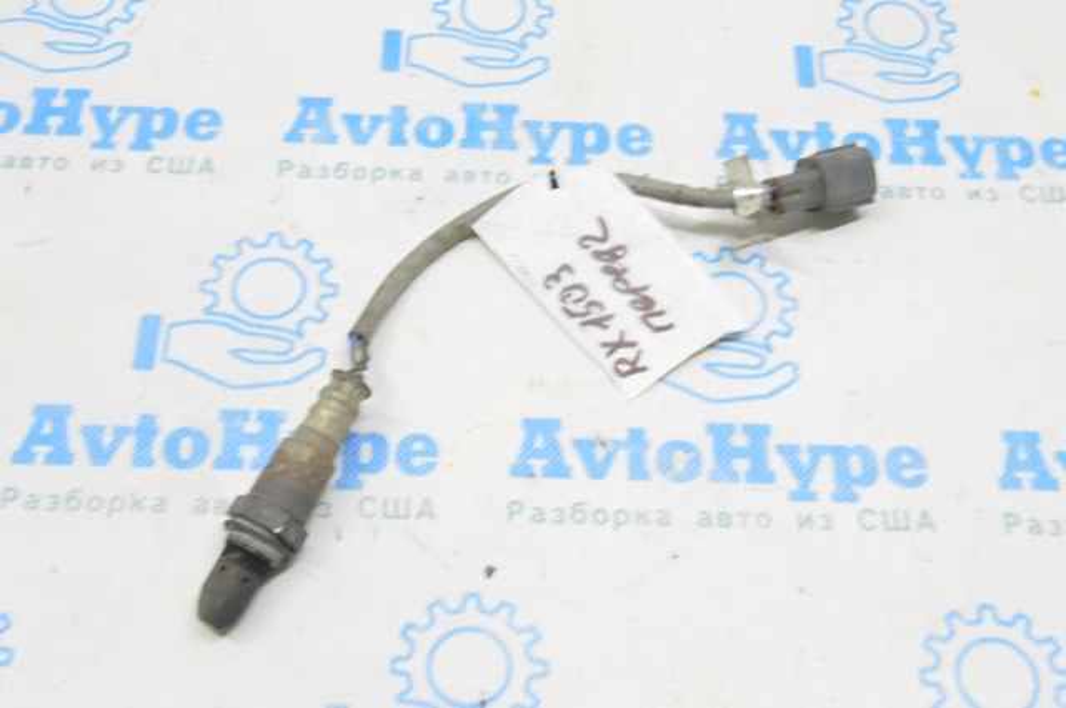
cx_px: 533
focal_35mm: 48
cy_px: 354
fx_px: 1420
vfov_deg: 28.0
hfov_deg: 41.2
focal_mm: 32
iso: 6400
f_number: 20
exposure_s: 1/15
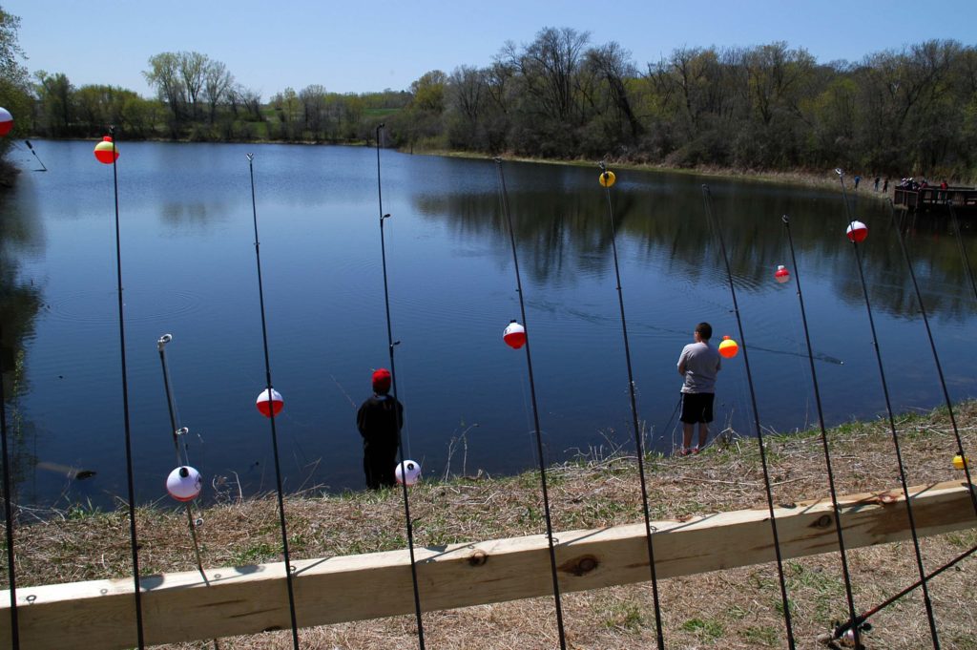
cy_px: 325
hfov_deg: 57.3
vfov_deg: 39.9
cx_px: 488
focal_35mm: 33
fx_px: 895
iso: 200
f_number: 11
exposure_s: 1/500
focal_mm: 22
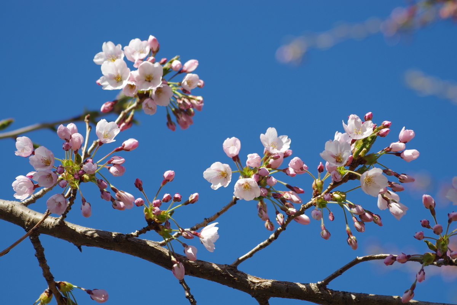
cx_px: 228
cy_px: 152
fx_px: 1993
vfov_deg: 8.7
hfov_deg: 13.1
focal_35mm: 157
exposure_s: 1/400
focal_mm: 105
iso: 100
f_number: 5.6
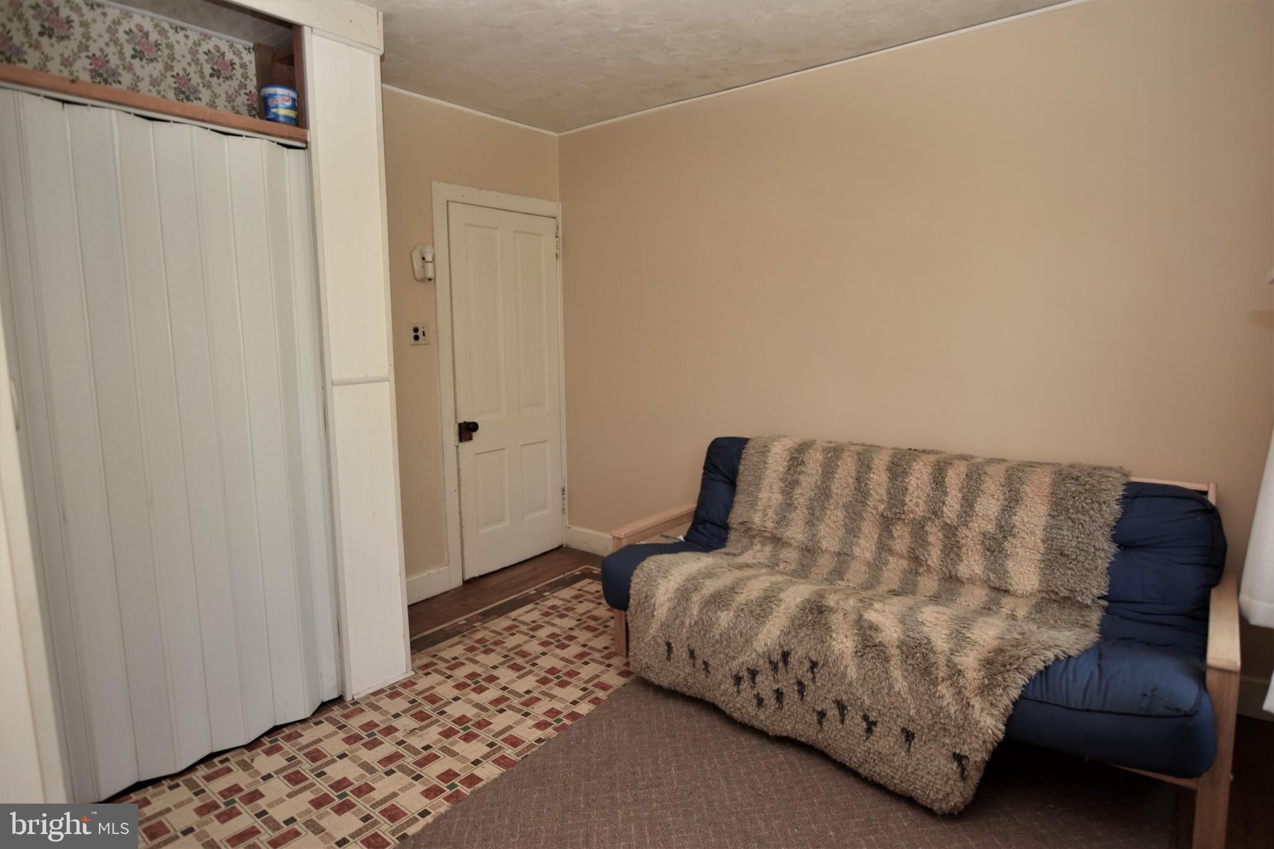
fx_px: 690
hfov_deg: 85.4
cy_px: 424
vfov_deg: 63.2
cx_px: 637
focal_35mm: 20
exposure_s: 1/60
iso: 200
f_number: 5
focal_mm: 13
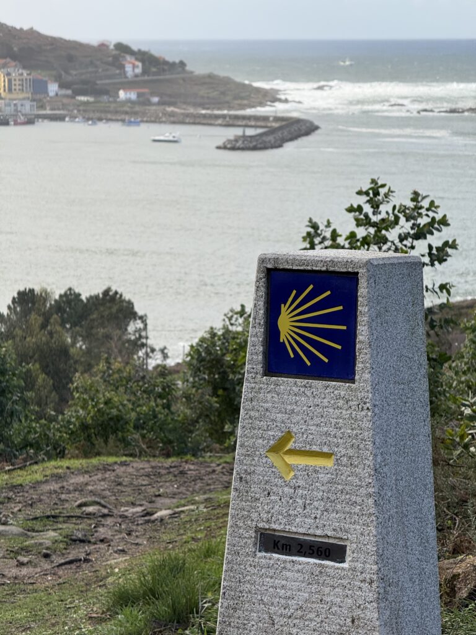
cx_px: 238
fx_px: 2200
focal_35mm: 120
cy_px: 318
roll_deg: -0.6
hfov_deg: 12.3
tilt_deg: -7.0
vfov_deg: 16.4
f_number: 2.8
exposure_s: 1/328
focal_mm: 15.66
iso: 64
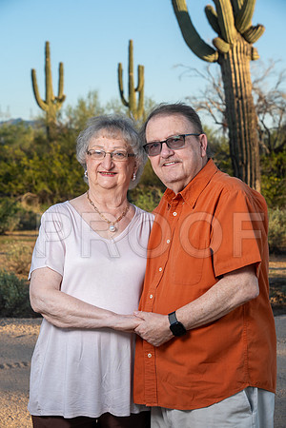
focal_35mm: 78
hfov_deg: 17.5
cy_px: 214
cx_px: 143
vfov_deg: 26.0
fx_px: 929
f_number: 8
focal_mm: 78
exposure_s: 1/160
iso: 100
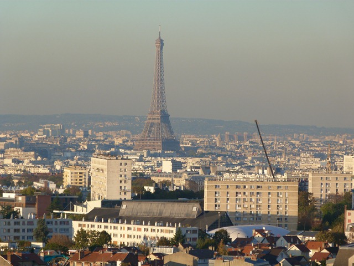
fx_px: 2904
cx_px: 177
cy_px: 133
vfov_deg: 5.2
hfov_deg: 7.0
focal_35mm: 284
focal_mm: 51.1
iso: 80
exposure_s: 1/250
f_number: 4.5
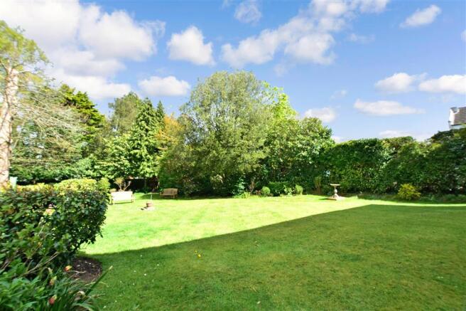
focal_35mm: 15
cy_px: 156
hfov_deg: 100.4
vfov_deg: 77.3
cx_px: 233
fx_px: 194
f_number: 18
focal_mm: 10
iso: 500
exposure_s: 1/160
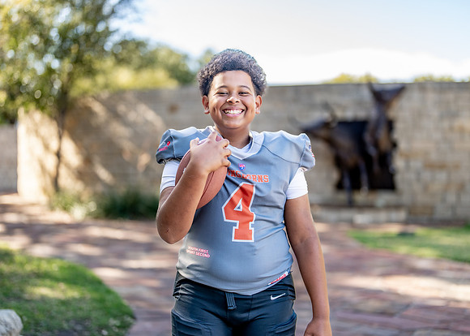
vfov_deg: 27.0
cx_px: 252
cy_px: 168
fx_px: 699
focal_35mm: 52
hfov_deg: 37.1
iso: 100
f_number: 1.2
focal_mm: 50
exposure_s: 1/1000
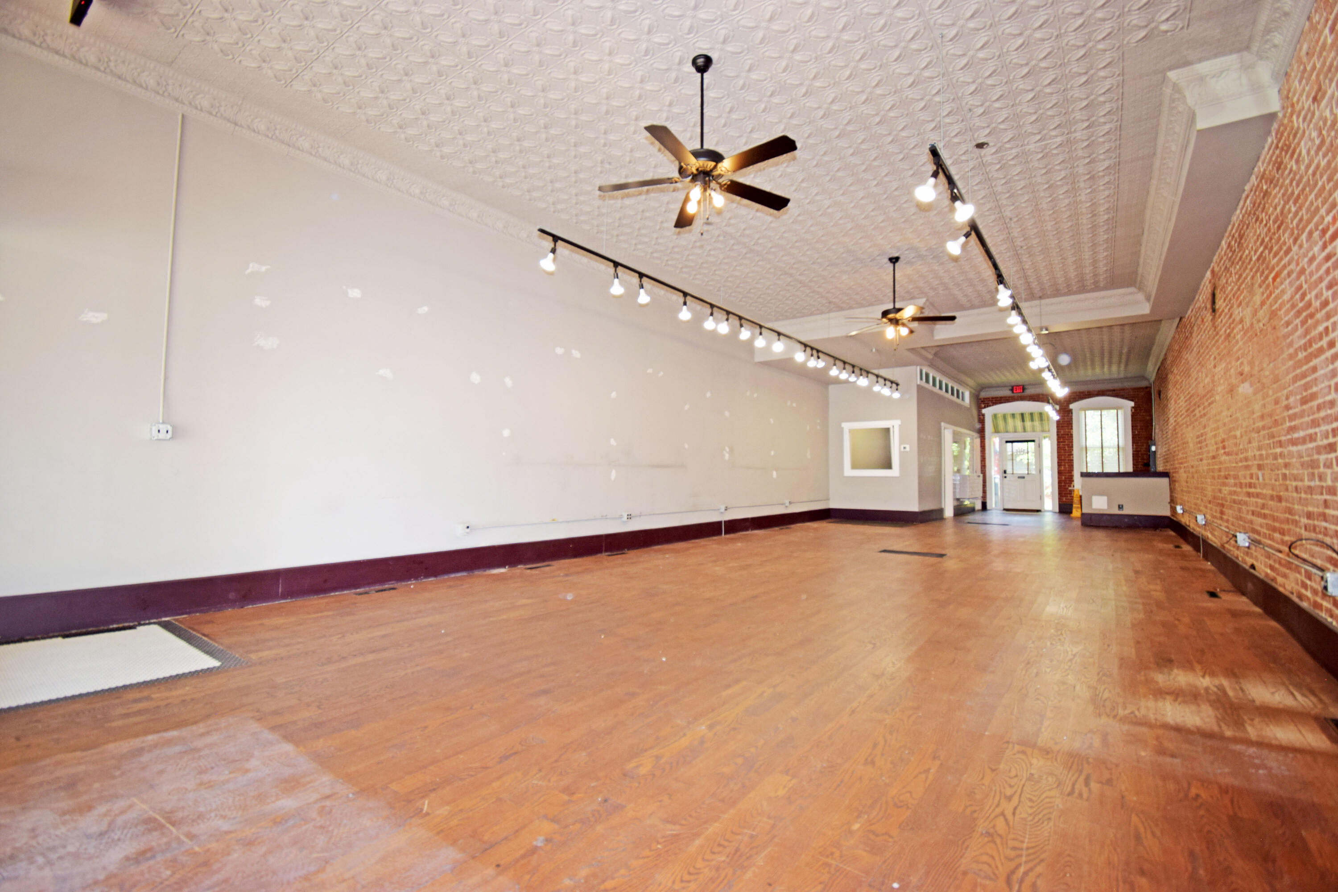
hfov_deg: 100.4
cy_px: 446
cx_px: 669
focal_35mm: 15
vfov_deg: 77.3
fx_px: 557
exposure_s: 1/60
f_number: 4.5
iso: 280
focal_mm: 10
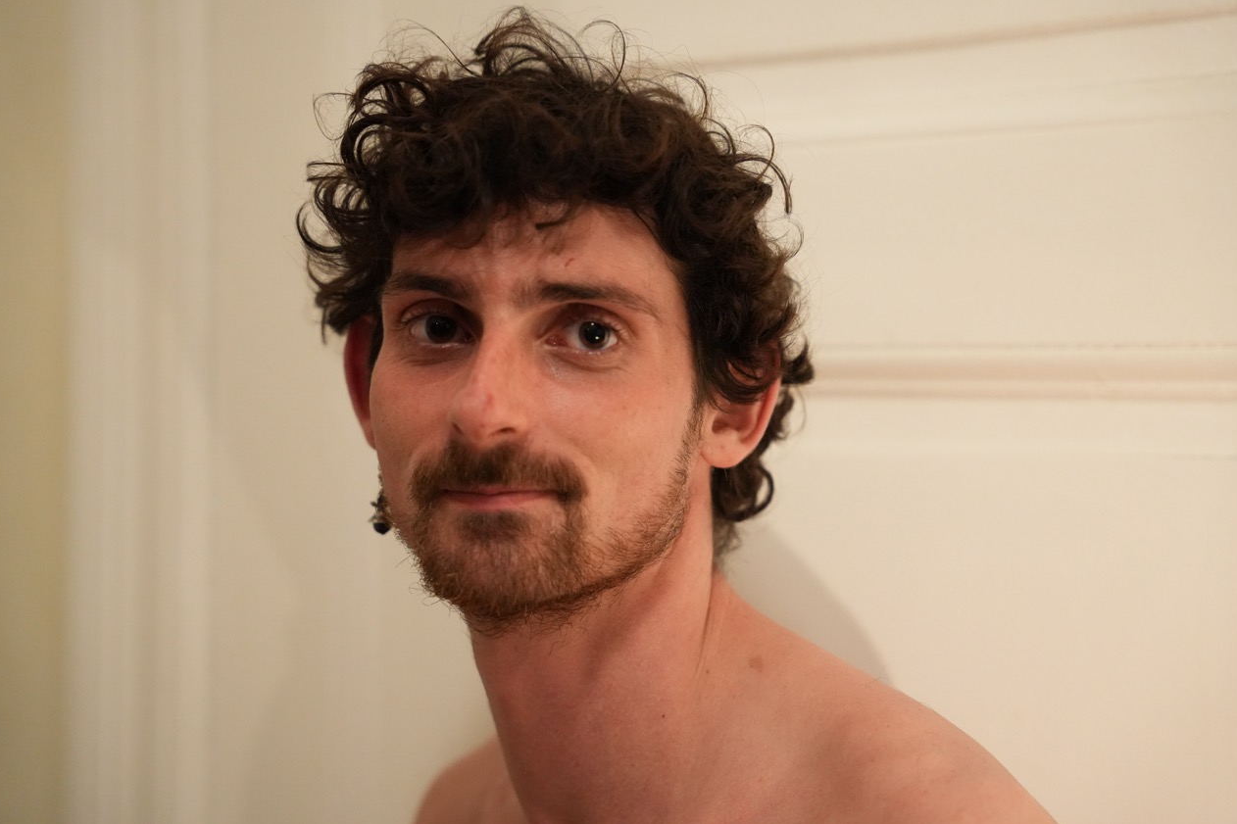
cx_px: 620
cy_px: 409
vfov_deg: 19.2
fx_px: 2439
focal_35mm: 71
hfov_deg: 28.5
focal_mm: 70
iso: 6400
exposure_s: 1/100
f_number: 2.8
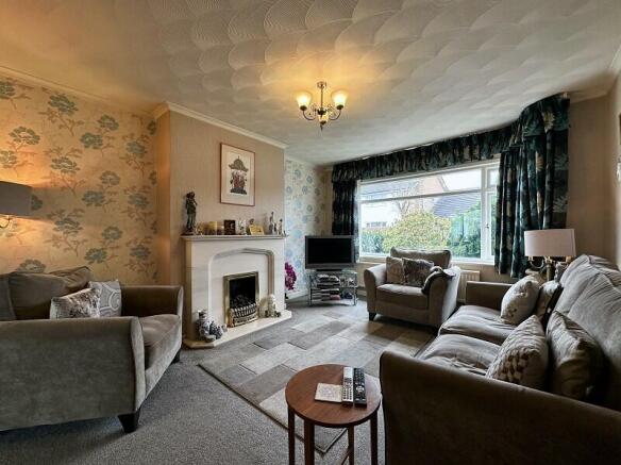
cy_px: 232
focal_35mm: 14
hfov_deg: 102.1
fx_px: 251
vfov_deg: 85.6
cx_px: 310
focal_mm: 2.22
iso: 40
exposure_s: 1/100
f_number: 2.2
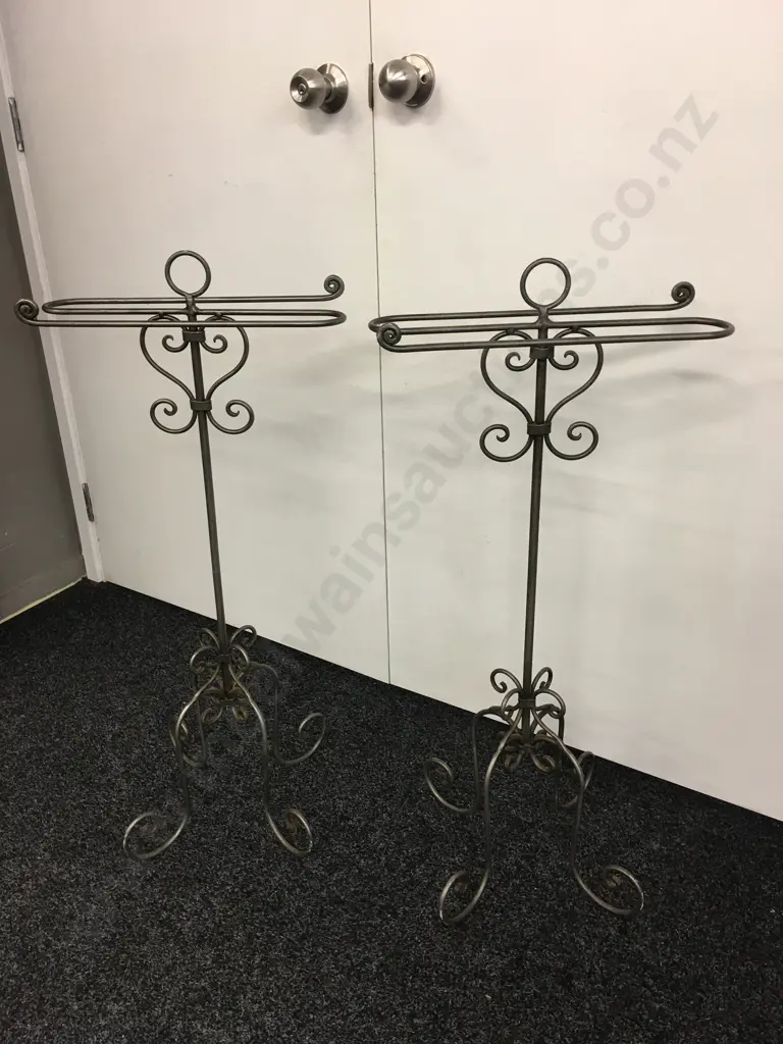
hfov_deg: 48.2
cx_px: 392
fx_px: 875
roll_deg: +0.8
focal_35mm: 29
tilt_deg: -24.2
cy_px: 522
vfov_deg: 61.7
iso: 40
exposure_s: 1/17
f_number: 2.2
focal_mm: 4.15
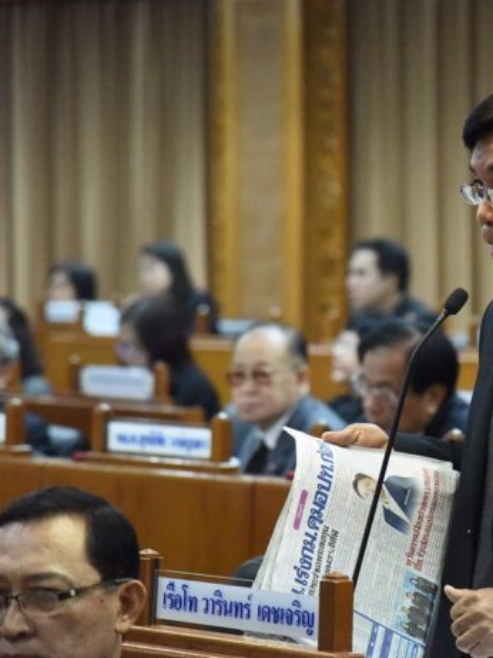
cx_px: 416
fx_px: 3459
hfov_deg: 8.1
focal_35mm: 182
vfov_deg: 10.9
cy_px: 336
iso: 12800
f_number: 4
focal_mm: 120
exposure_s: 1/320
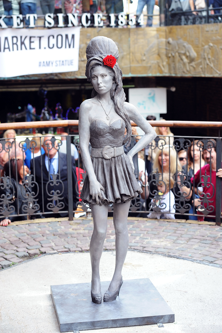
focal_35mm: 70
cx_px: 111
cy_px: 166
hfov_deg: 19.4
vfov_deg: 28.9
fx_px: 648
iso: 800
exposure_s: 1/400
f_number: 5
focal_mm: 70
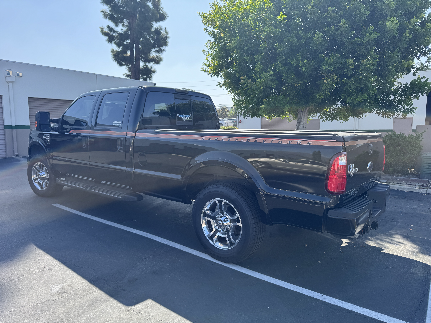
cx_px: 216
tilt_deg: -6.8
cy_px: 162
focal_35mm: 24
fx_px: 299
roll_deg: +0.6
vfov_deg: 56.8
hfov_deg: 71.6
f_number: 1.78
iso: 80
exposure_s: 1/1151
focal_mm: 6.76
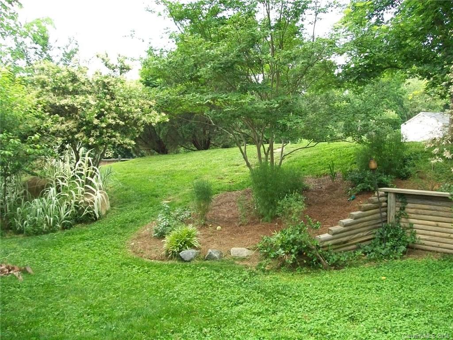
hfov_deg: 51.4
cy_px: 170
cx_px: 226
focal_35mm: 36
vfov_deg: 39.7
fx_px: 471
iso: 160
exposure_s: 1/125
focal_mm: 6
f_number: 2.7
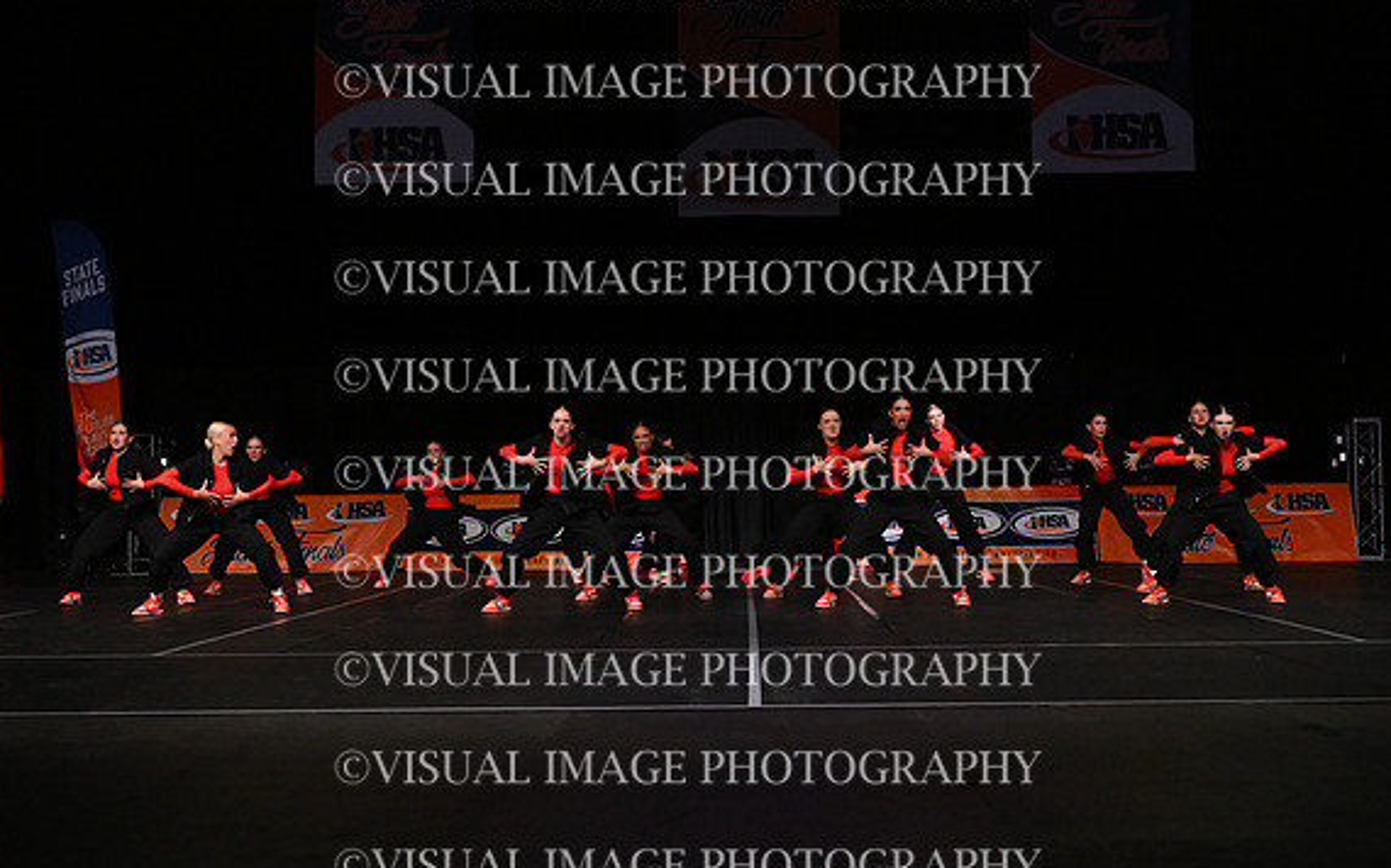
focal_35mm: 57
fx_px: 2160
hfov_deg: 35.7
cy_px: 424
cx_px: 688
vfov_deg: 22.7
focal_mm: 37
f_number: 4
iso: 8000
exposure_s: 1/1000
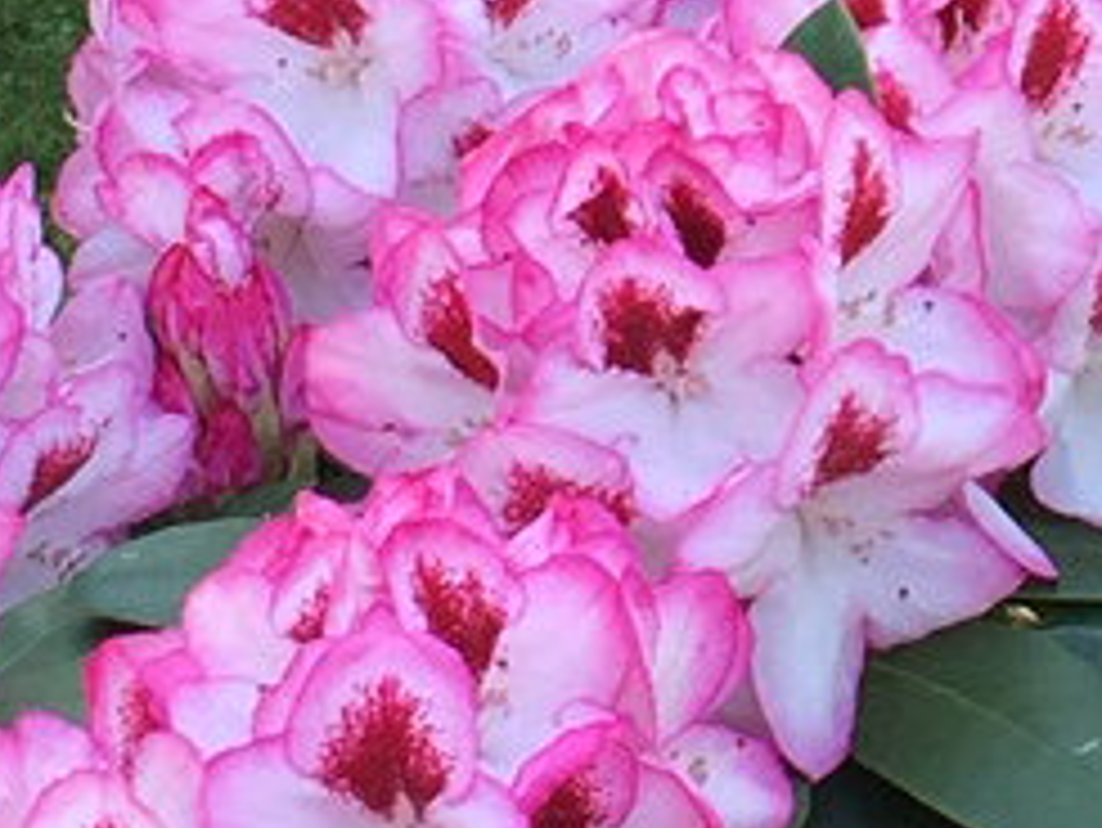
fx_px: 6147
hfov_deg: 10.0
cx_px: 1516
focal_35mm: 193
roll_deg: +1.8
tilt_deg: -14.8
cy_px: -432
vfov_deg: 7.6
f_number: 2.2
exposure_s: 1/100
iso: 50
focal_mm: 4.15
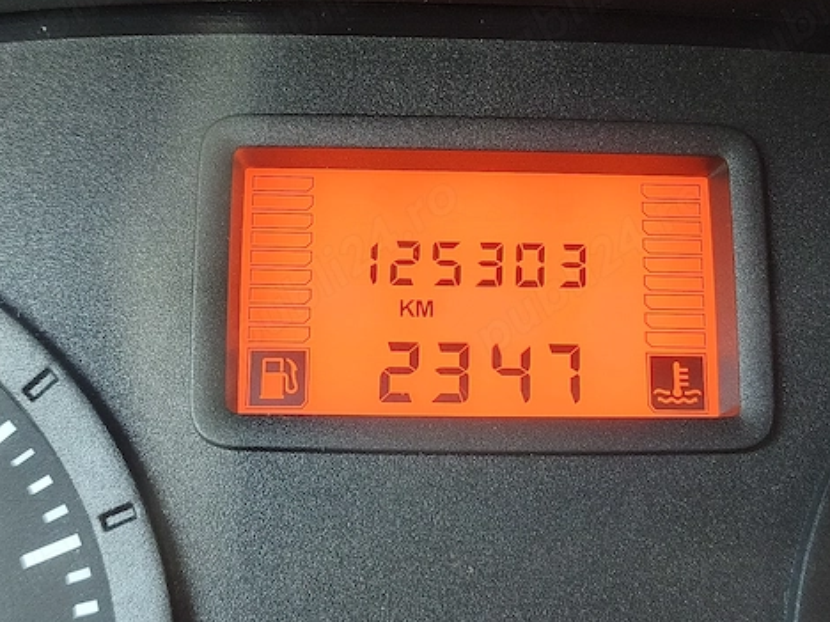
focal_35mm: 59
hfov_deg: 32.7
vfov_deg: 24.8
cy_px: 287
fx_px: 1415
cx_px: 466
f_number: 1.7
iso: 500
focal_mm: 6.06
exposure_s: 1/50
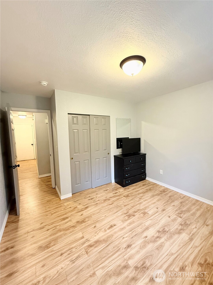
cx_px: 106
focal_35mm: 14
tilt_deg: -5.2
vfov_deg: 102.1
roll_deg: +1.3
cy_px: 142
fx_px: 115
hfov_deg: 85.7
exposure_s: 1/60
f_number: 2.2
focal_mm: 2.22
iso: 320
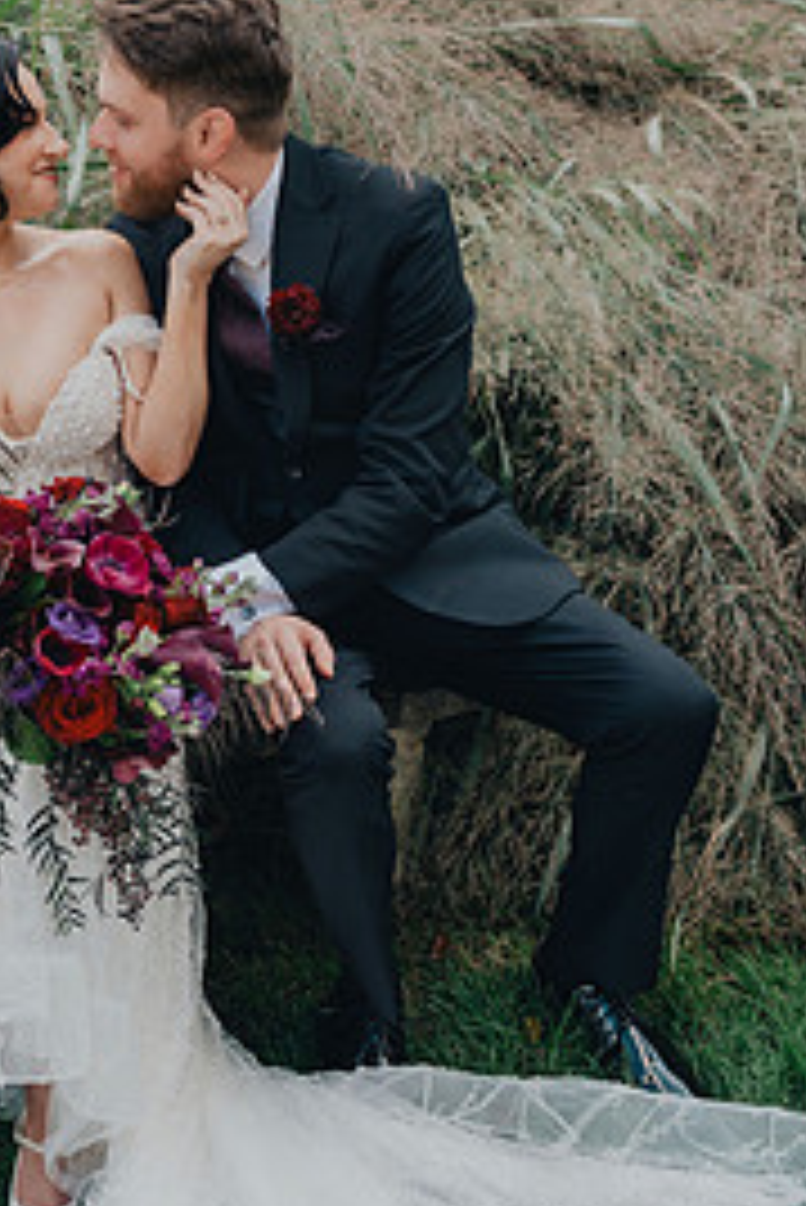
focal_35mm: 52
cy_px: 446
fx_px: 1744
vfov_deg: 37.9
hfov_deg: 25.6
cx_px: 167
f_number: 4
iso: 400
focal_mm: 31
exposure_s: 1/400
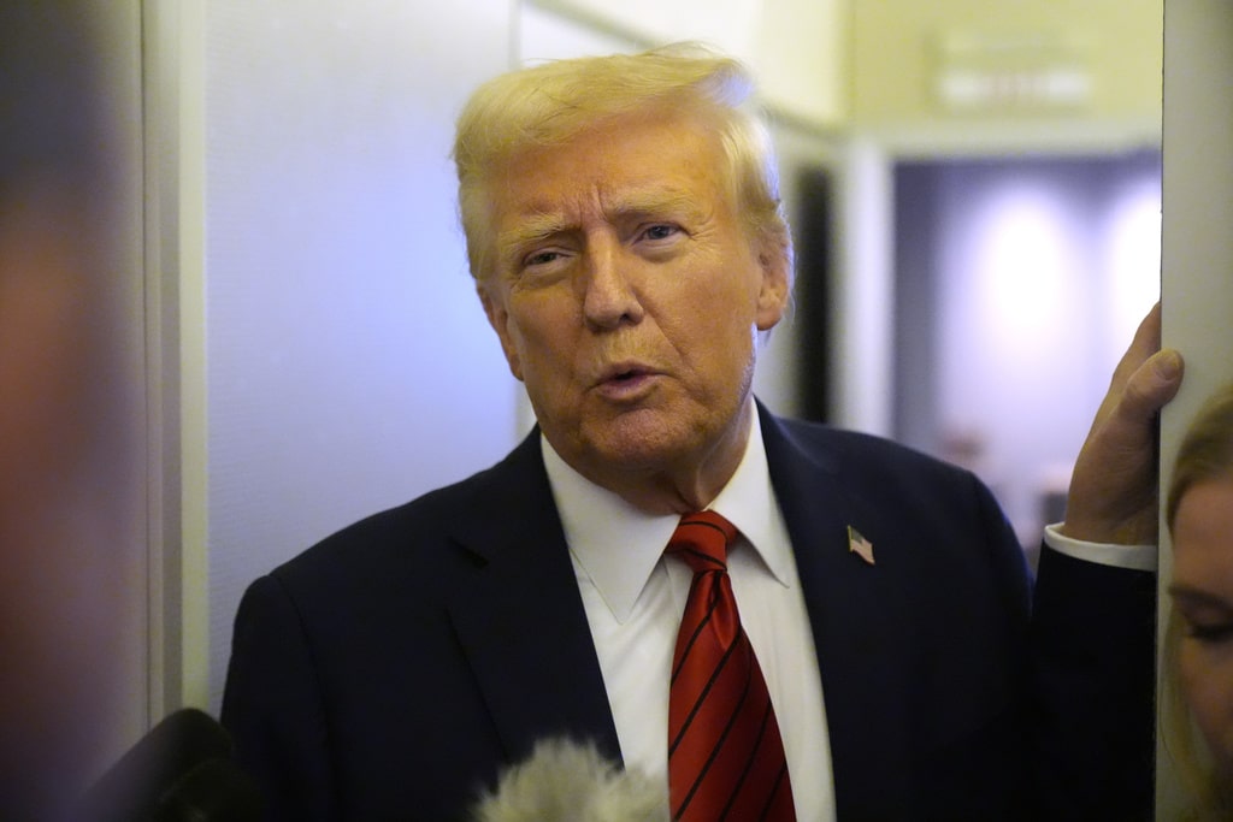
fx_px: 2398
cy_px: 411
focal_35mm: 70
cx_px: 616
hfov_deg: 28.8
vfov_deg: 19.5
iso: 12800
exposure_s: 1/200
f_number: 2.8
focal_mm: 70
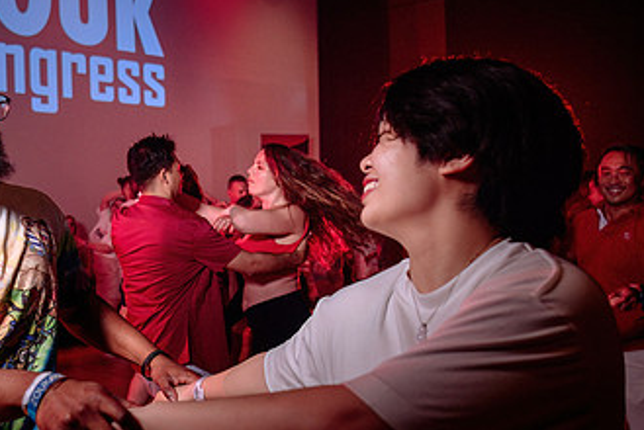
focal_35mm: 46
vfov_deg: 29.3
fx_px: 824
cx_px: 201
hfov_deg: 42.0
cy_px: 212
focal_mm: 24
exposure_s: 1/100
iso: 1000
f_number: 3.2
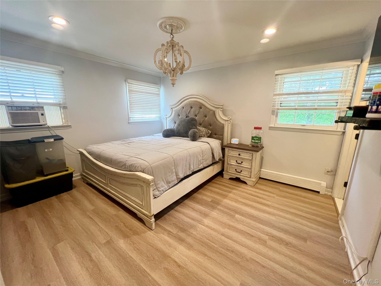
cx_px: 190
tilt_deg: -12.4
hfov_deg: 106.2
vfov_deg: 89.9
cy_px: 143
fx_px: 143
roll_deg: -1.2
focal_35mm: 13
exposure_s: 1/60
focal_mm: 1.57
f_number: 1.8
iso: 160
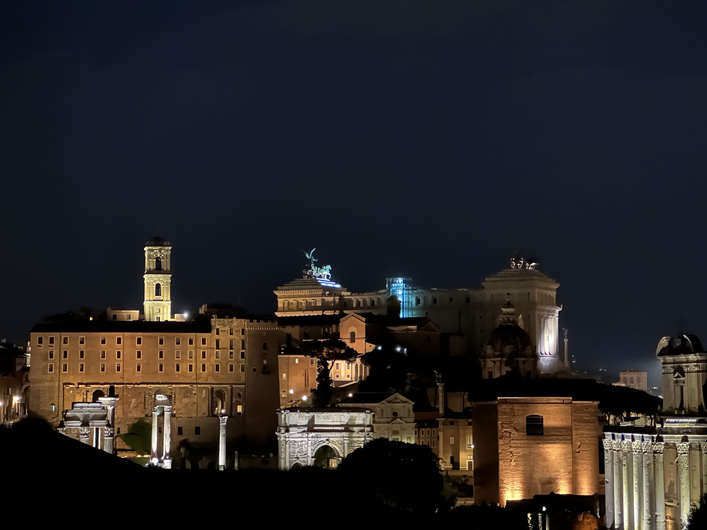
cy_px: 265
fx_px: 1573
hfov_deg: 25.3
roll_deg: +0.0
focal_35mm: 77
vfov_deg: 19.1
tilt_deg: +4.2
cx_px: 354
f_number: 2.8
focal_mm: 9
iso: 2000
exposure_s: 1/8
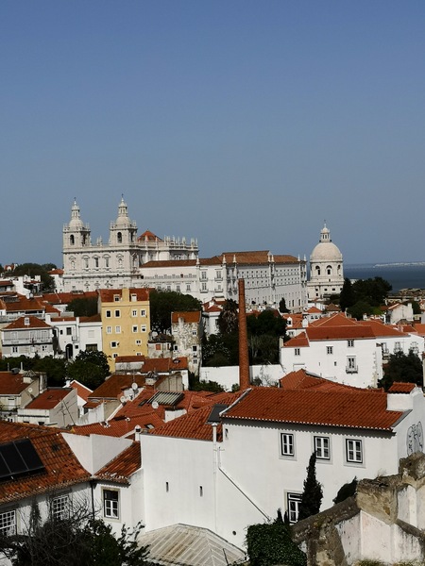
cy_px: 283
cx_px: 212
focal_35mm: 54
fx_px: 884
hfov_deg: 27.0
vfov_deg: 35.5
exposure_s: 1/6098
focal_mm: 3.95
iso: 50
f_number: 1.8
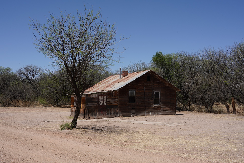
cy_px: 82
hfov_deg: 54.4
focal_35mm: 35
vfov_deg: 37.9
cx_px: 122
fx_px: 237
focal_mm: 35
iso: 100
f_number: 18
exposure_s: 1/100
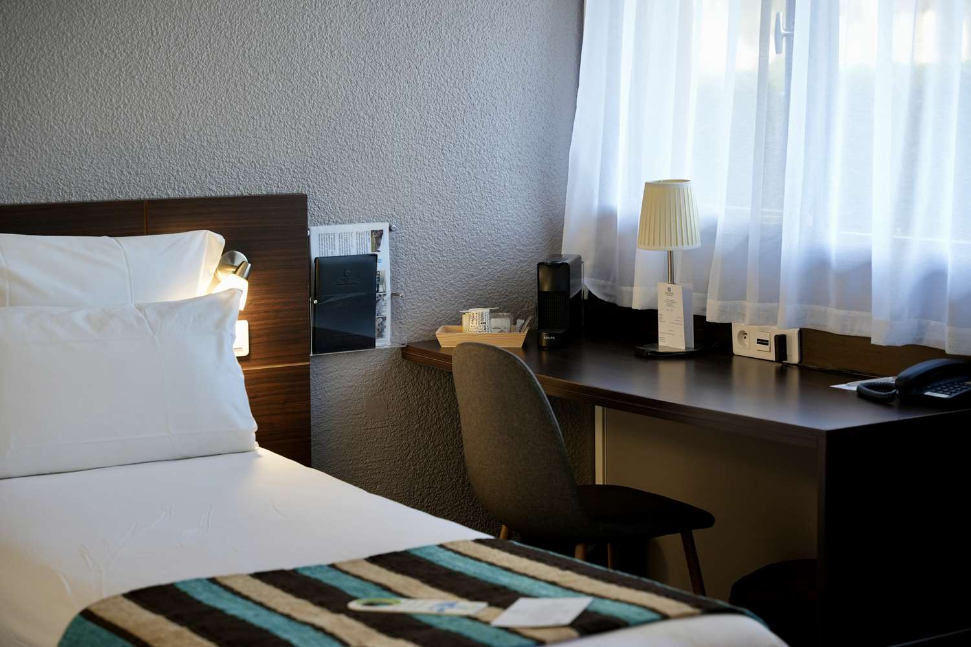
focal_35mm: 70
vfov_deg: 19.5
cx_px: 486
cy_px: 324
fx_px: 1888
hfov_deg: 28.8
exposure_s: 1/80
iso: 500
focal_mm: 70
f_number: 4
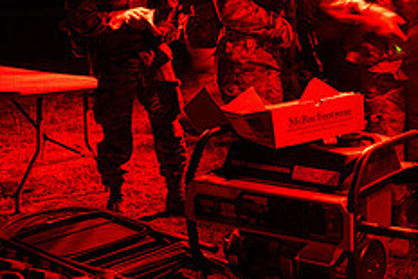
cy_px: 33
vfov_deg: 22.2
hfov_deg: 30.0
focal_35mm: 60
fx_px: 697
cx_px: 458
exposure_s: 1/5
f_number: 2.8
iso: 4000
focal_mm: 24
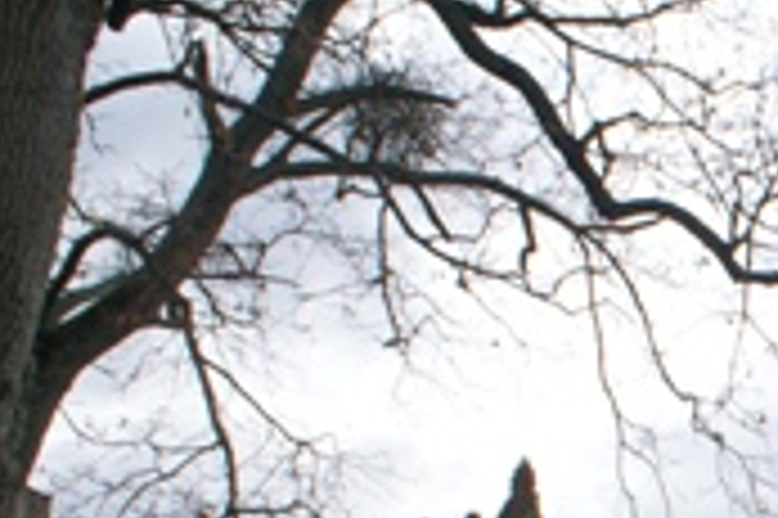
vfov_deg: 13.0
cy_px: 757
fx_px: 2159
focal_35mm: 100
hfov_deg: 17.7
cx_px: 1255
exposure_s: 1/100
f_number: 10
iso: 100
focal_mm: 18
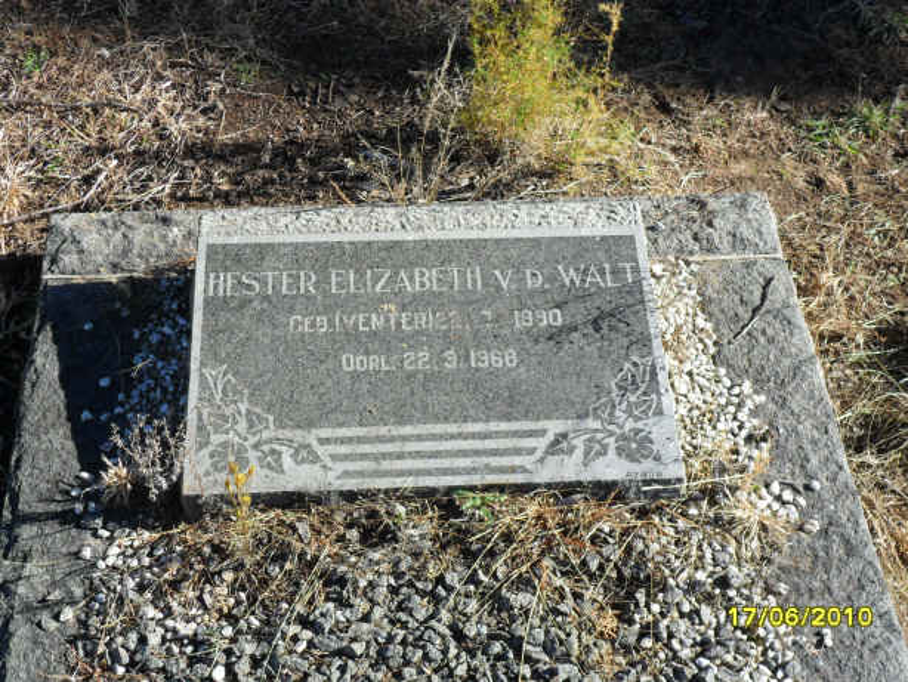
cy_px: 341
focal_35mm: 63
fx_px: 1653
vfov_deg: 23.3
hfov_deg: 30.7
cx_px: 454
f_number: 5.6
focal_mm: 11.2
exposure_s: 1/180
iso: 100
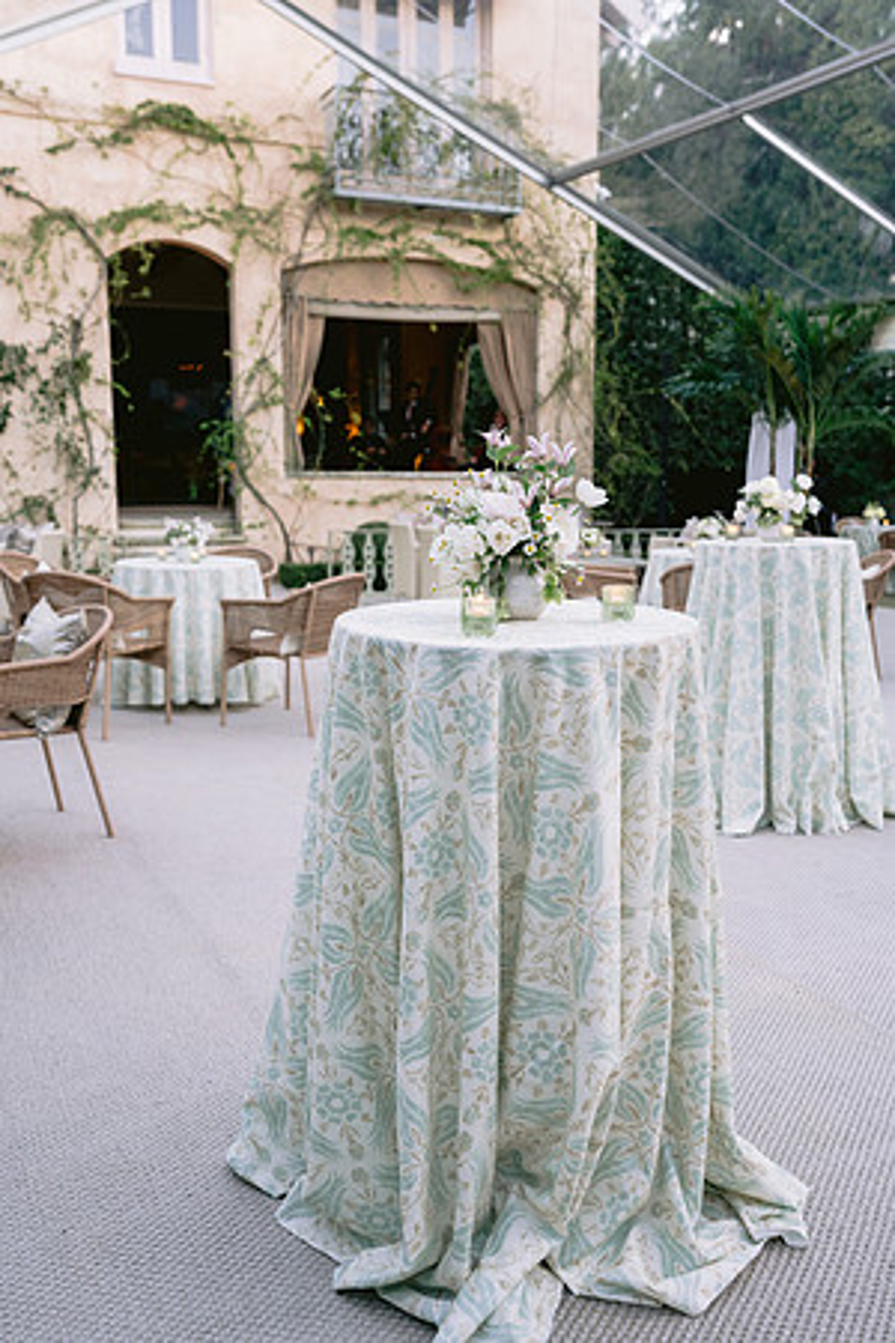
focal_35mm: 35
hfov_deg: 37.9
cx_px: 448
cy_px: 672
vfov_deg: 54.4
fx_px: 1305
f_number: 4
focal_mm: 35
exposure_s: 1/125
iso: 400
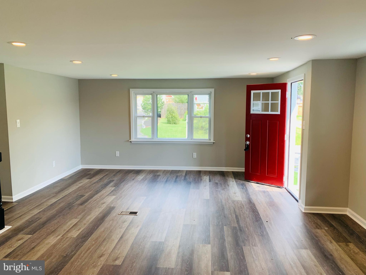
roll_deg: -0.3
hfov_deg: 67.3
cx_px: 183
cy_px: 138
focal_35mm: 26
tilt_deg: -6.1
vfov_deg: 53.1
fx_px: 275
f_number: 1.8
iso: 40
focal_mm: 4.25
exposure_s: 1/121
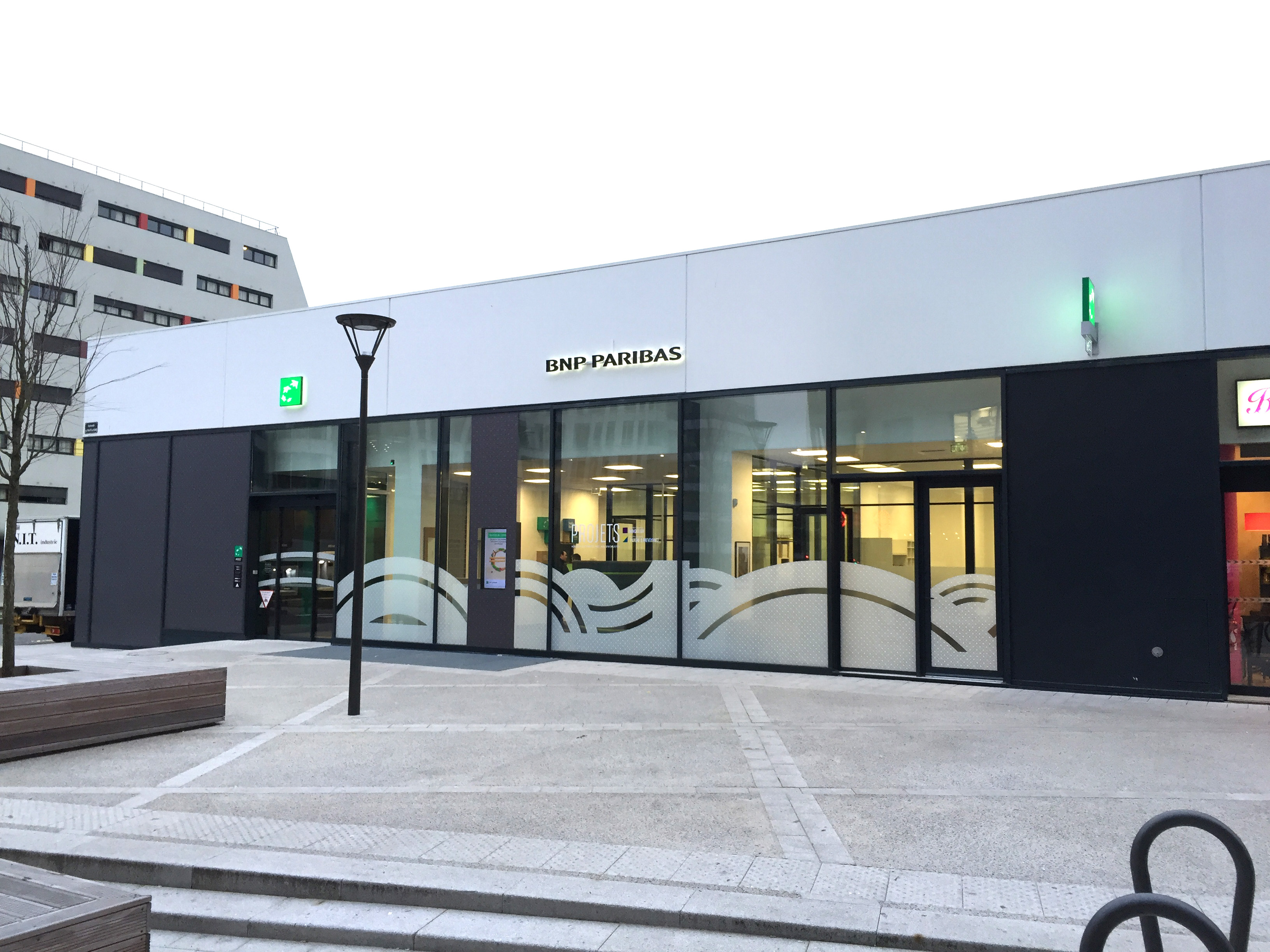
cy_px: 476
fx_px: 1064
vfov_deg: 48.2
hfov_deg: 61.7
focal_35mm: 29
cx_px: 635
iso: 32
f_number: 2.2
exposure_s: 1/33
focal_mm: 4.15
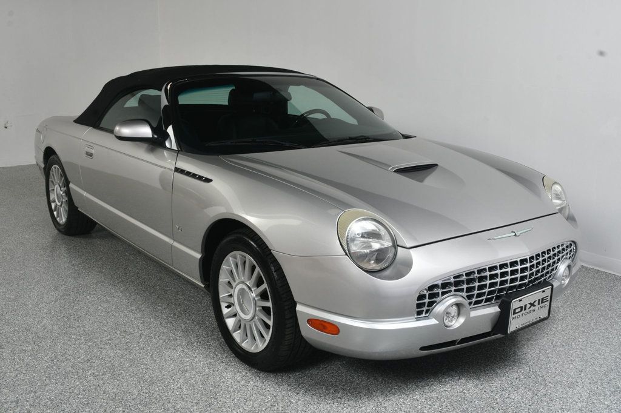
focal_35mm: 36
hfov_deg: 53.1
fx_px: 621
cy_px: 206
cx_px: 310
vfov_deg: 36.8
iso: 100
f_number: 13
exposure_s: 1/160
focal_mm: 24
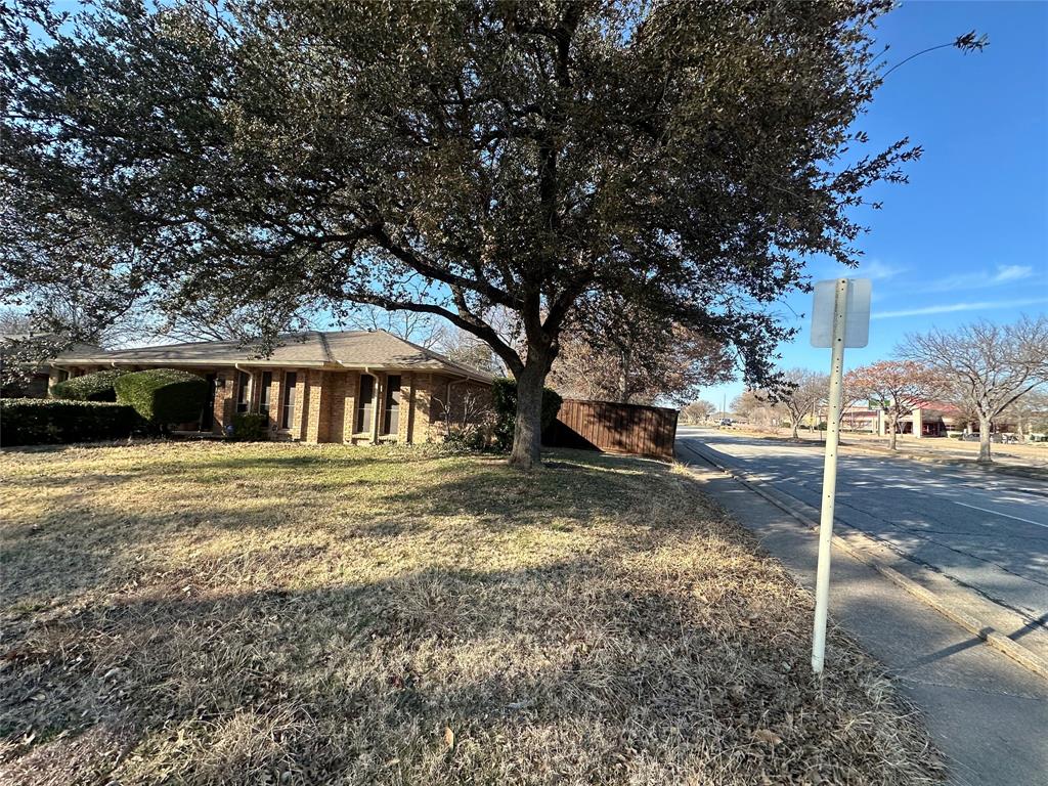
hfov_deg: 102.1
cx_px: 524
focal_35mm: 14
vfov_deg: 85.7
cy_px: 393
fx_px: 424
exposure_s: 1/690
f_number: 2.2
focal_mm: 2.22
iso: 40
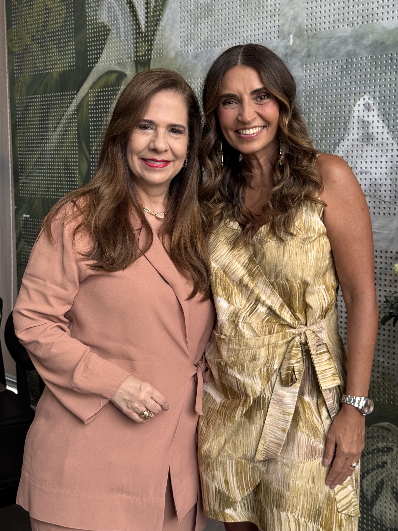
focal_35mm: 48
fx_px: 736
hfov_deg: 30.3
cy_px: 266
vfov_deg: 39.7
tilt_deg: -8.1
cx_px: 199
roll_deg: +0.9
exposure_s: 1/125
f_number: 1.78
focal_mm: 6.76
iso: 50
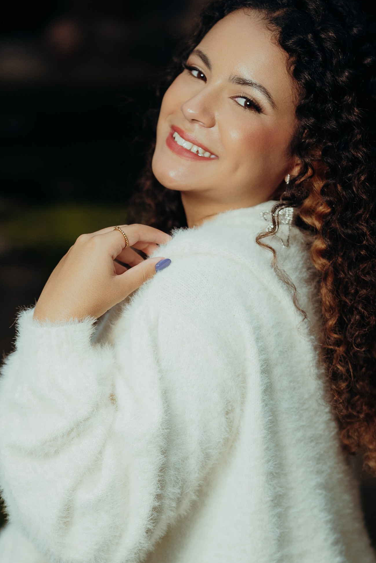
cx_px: 167
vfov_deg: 12.2
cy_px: 408
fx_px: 2629
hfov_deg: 8.2
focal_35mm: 168
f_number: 1.8
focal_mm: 85
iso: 200
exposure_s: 1/200
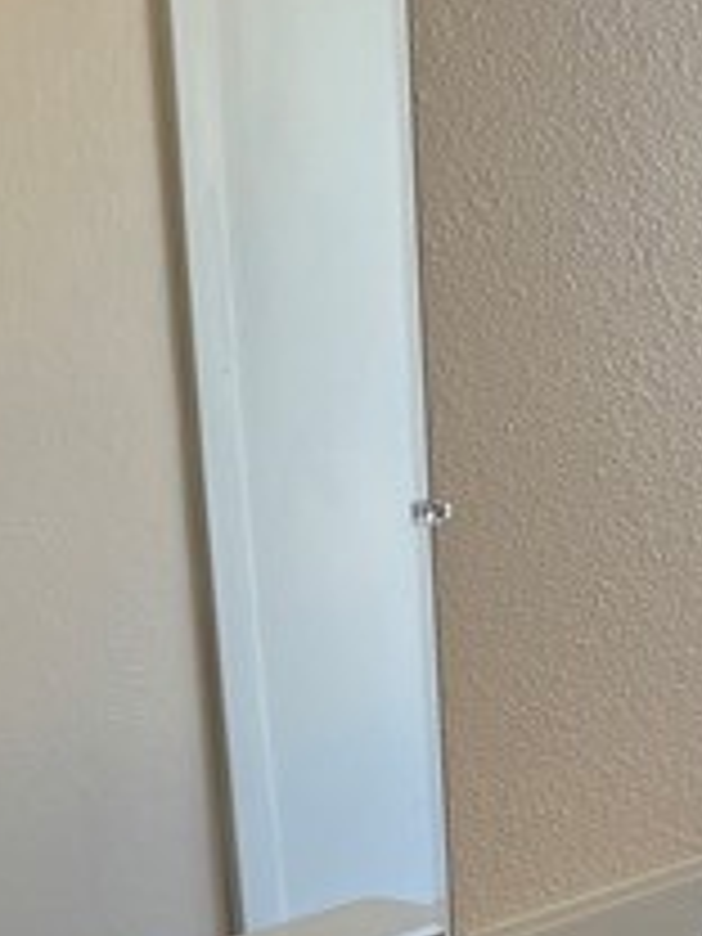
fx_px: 3461
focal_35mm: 128
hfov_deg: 11.6
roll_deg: +1.9
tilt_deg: -4.7
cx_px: 360
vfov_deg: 15.4
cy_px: 410
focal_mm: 5.96
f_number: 1.6
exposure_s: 1/236
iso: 40
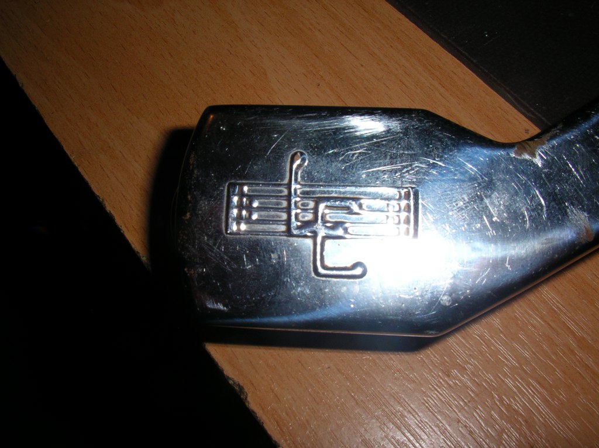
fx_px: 640
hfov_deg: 50.2
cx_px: 300
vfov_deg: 38.6
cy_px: 224
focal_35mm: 37
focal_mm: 5.7
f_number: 6.9
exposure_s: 1/60
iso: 50
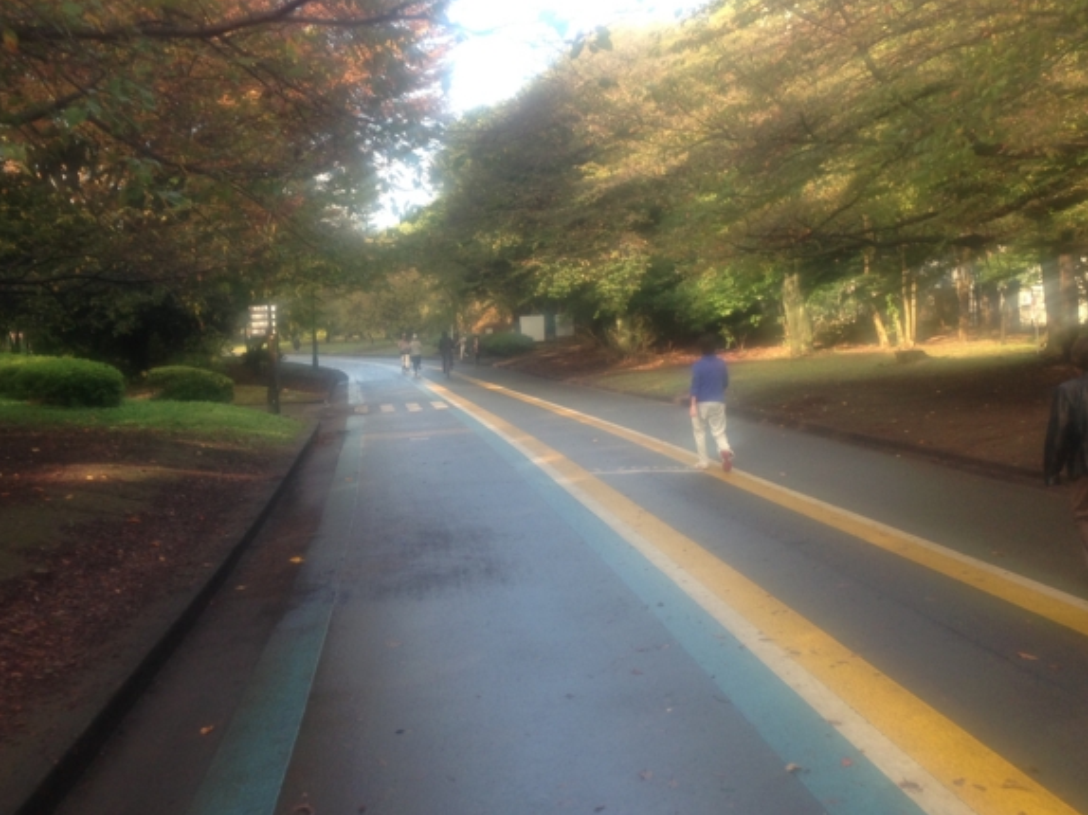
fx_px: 1445
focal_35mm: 46
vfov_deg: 31.5
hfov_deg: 41.0
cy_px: 387
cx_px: 421
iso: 50
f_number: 2.4
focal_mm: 4.13
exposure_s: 1/139
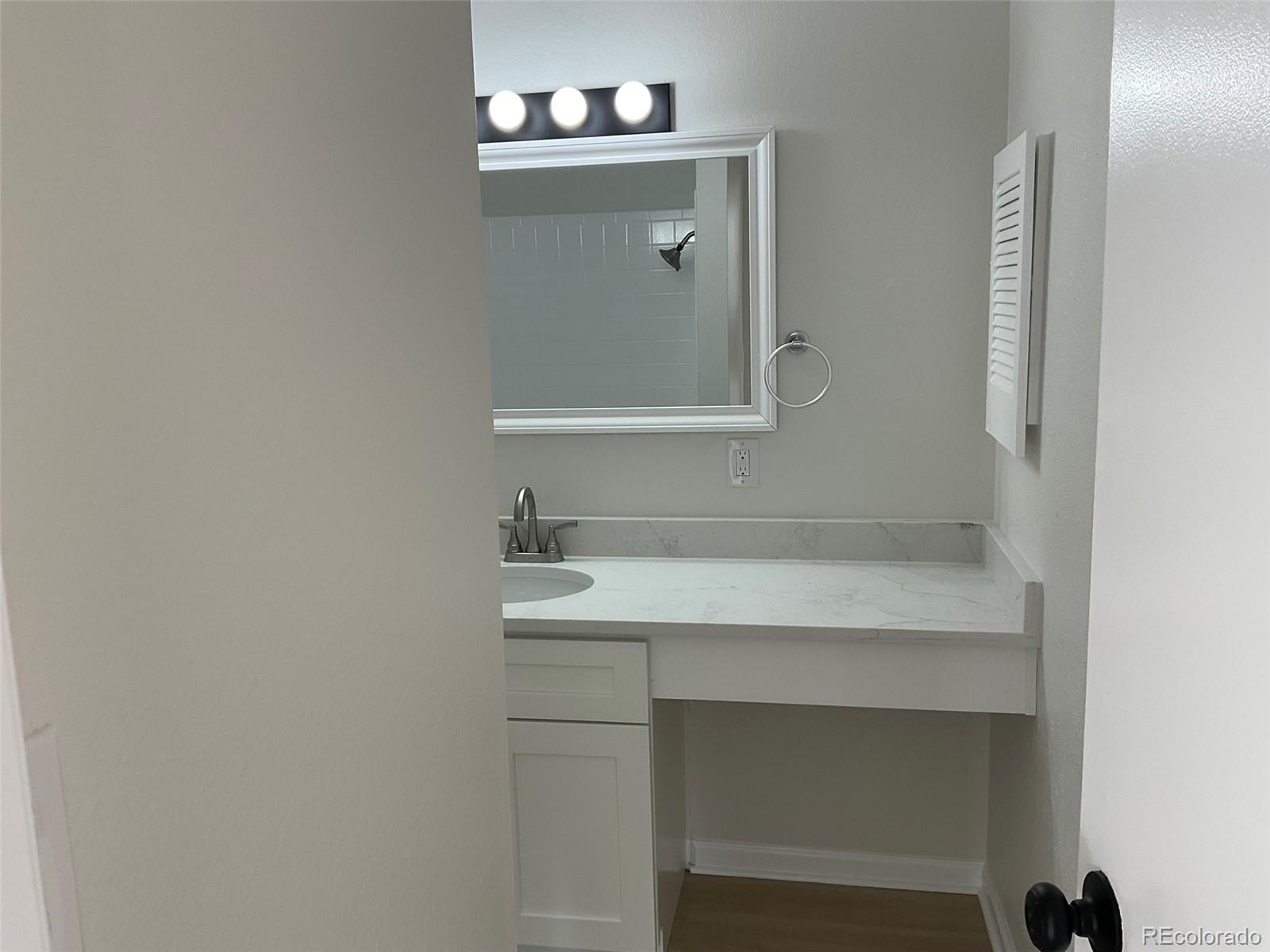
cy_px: 476
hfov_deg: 61.7
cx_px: 635
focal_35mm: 29
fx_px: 1064
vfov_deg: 48.2
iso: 50
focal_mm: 3
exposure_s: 1/120
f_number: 1.8
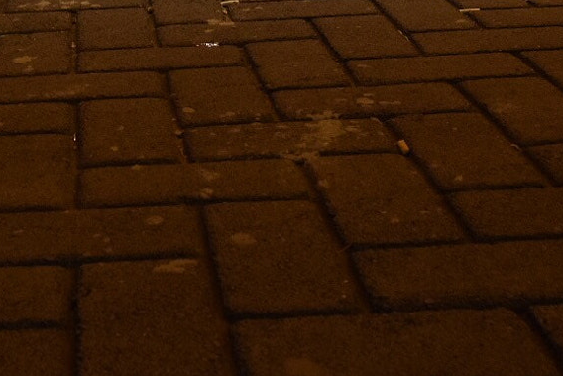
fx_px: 1189
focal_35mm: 76
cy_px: 25
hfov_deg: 25.9
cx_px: 65
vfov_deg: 17.6
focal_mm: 18
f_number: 5
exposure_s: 1/25
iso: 800
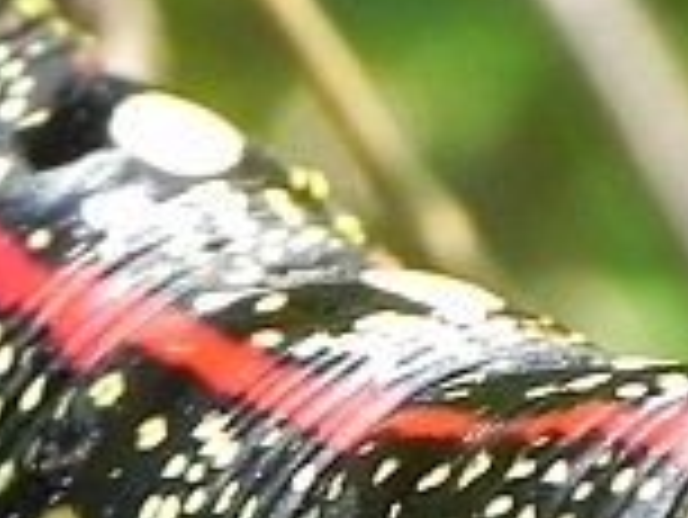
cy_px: 541
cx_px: 576
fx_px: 13943
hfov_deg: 2.8
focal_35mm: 701
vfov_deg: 2.1
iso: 160
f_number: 5
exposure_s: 1/192
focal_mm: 18.8
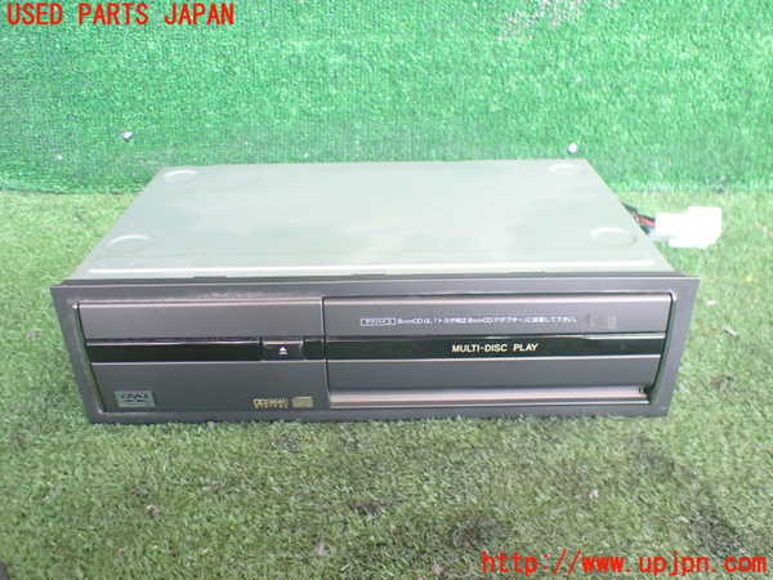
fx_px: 670
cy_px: 290
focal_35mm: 30
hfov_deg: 60.0
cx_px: 386
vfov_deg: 46.8
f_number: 2.3
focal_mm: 5.4
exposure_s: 1/80
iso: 800
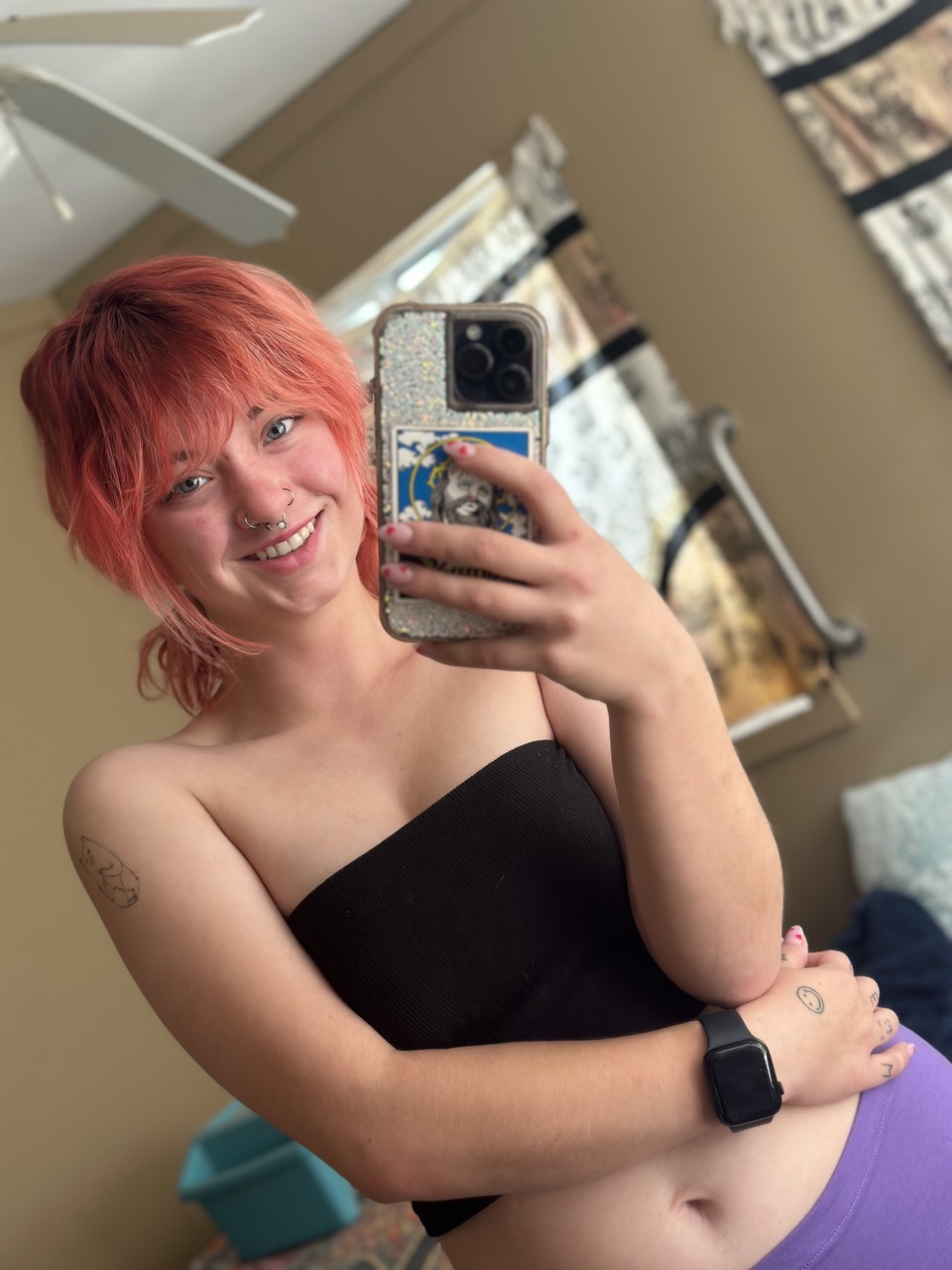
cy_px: 635
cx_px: 476
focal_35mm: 48
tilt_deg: -10.7
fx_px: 1760
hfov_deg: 30.3
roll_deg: +31.8
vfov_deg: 39.7
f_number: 1.78
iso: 160
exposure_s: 1/60
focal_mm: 6.86
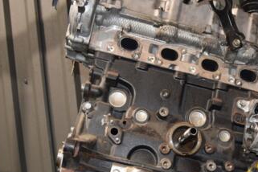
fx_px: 422
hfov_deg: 33.8
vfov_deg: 22.7
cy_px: 134
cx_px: 157
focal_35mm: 59
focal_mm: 21
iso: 800
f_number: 5
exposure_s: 1/60
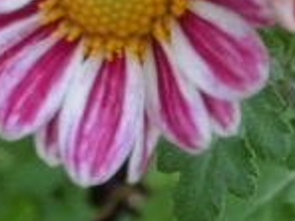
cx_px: 116
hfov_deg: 17.6
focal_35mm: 112
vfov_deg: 12.6
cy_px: -98
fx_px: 954
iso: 320
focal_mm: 6.5
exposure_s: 1/125
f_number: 4.1
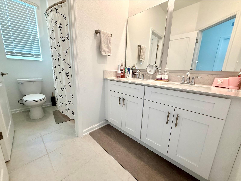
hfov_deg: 102.1
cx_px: 120
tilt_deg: -11.2
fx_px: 97
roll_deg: -1.2
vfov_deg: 85.7
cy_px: 90
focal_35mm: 14
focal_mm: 2.22
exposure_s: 1/120
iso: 125
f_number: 2.2
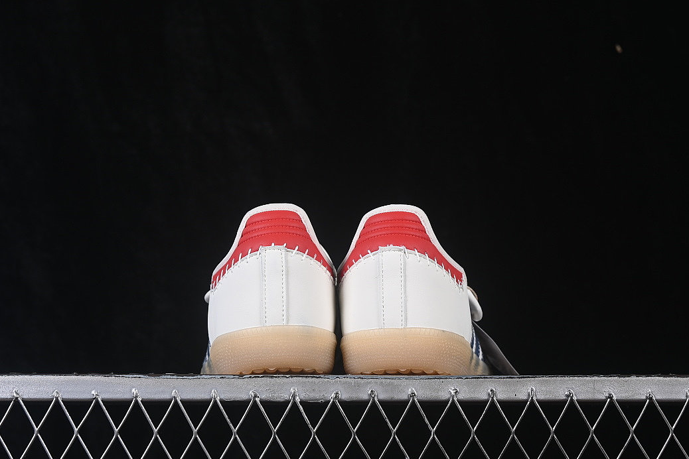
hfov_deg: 26.0
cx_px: 343
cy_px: 227
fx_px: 1493
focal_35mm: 78
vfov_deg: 17.5
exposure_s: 1/80
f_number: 8
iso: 160
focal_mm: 50
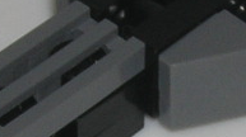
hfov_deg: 4.8
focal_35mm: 446
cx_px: 246
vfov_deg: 2.7
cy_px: 75
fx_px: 2906
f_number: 7.8
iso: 100
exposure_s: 1/60.1
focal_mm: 10.1
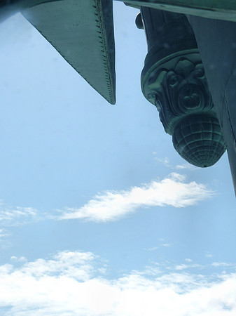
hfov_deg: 22.6
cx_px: 118
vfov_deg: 29.8
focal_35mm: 65
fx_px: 591
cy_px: 158
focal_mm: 11.5
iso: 100
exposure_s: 1/500
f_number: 5.6
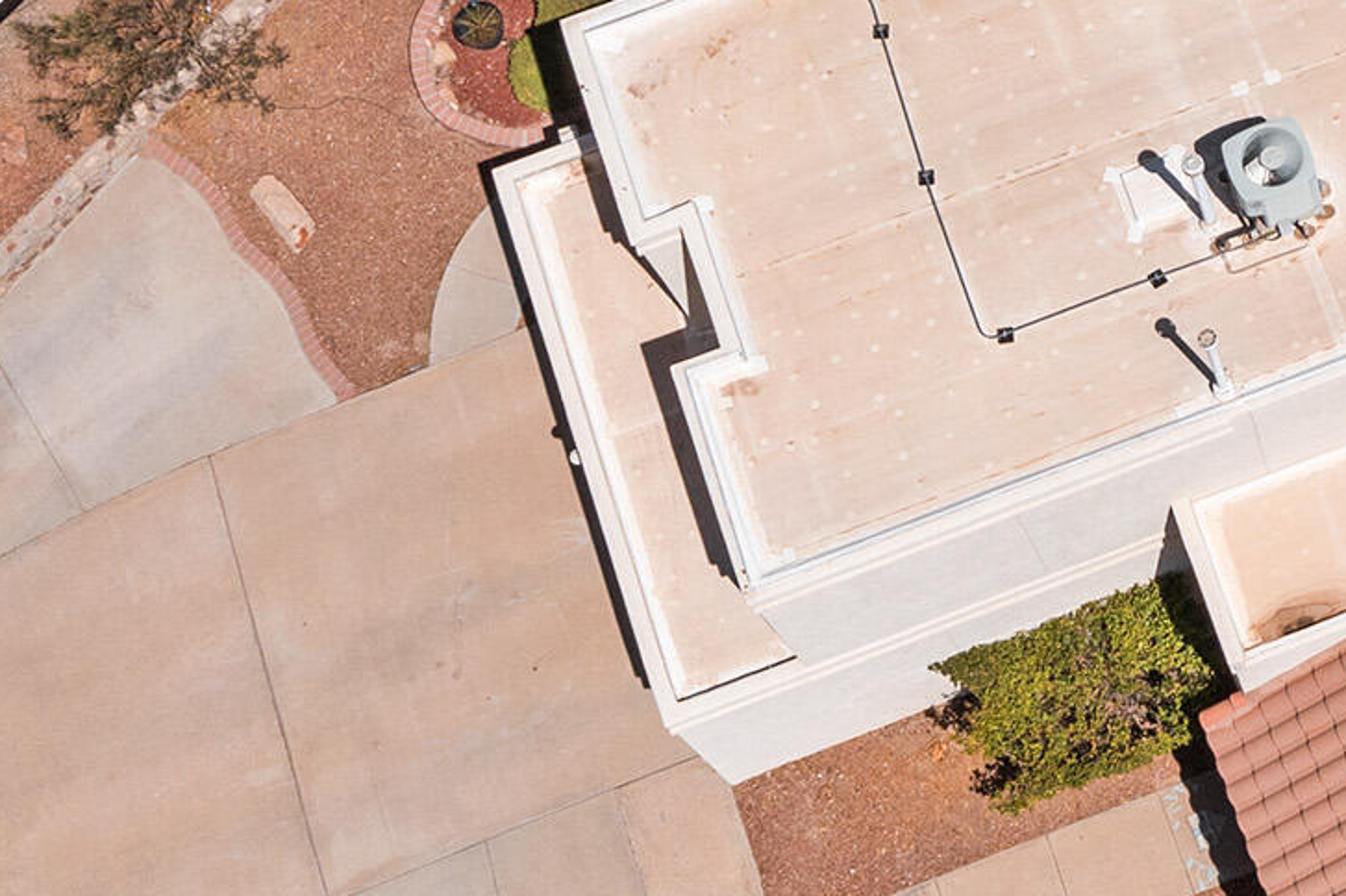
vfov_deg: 13.0
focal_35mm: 104
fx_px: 3886
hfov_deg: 18.7
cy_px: 18
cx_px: 1544
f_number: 7.1
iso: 100
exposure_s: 1/800
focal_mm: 10.26
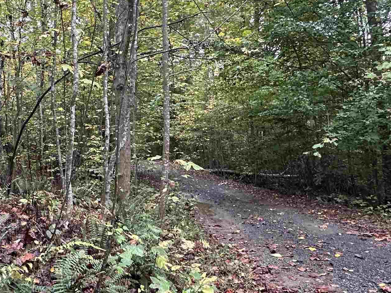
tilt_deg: +2.5
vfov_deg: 41.8
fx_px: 384
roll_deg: +5.2
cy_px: 135
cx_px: 125
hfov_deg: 52.7
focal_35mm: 34
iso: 320
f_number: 2.2
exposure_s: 1/60
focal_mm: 2.22
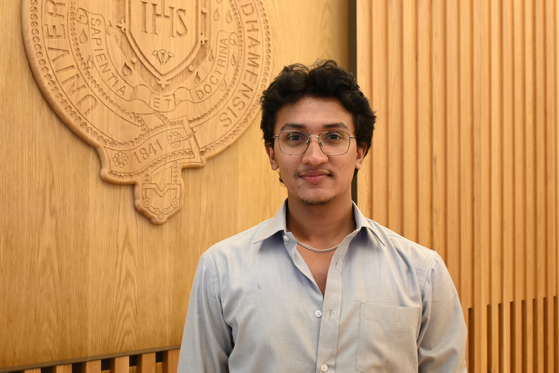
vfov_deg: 31.9
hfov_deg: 46.4
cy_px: 186
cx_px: 280
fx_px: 652
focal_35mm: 42
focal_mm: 28
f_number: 4.5
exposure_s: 1/50
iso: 400
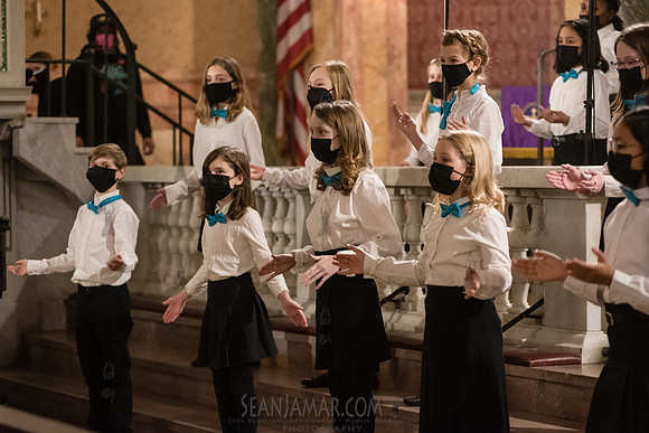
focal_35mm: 125
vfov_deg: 11.0
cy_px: 216
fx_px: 2254
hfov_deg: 16.4
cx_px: 324
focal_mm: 125
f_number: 4
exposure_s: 1/200
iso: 4000
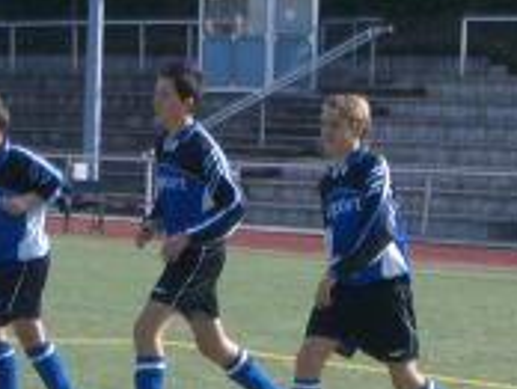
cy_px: 205
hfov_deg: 11.6
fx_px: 2543
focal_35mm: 170
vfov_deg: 8.8
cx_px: 83
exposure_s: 1/500
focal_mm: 12.2
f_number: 3.9
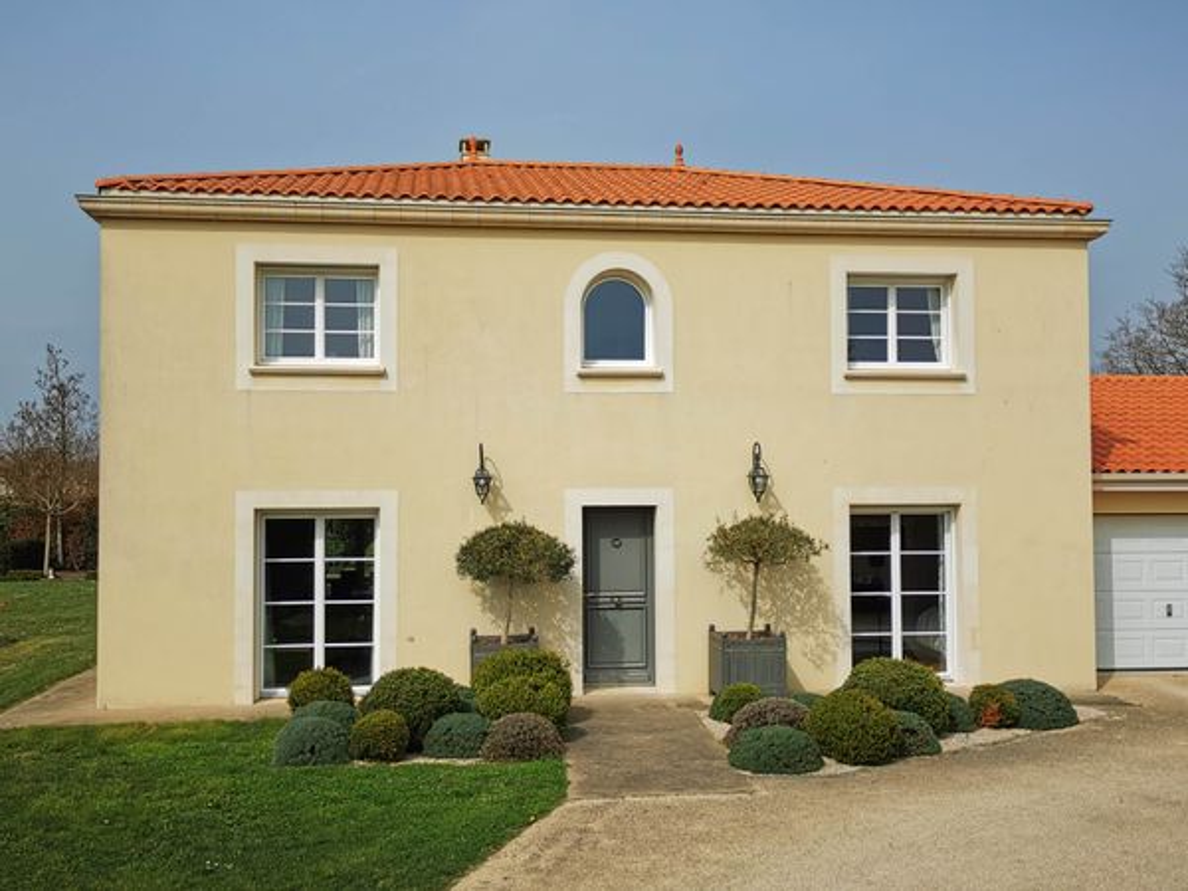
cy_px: 446
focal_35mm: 36
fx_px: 1235
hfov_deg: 51.4
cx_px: 594
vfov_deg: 39.7
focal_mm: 5.58
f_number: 1.8
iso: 50
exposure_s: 1/4367
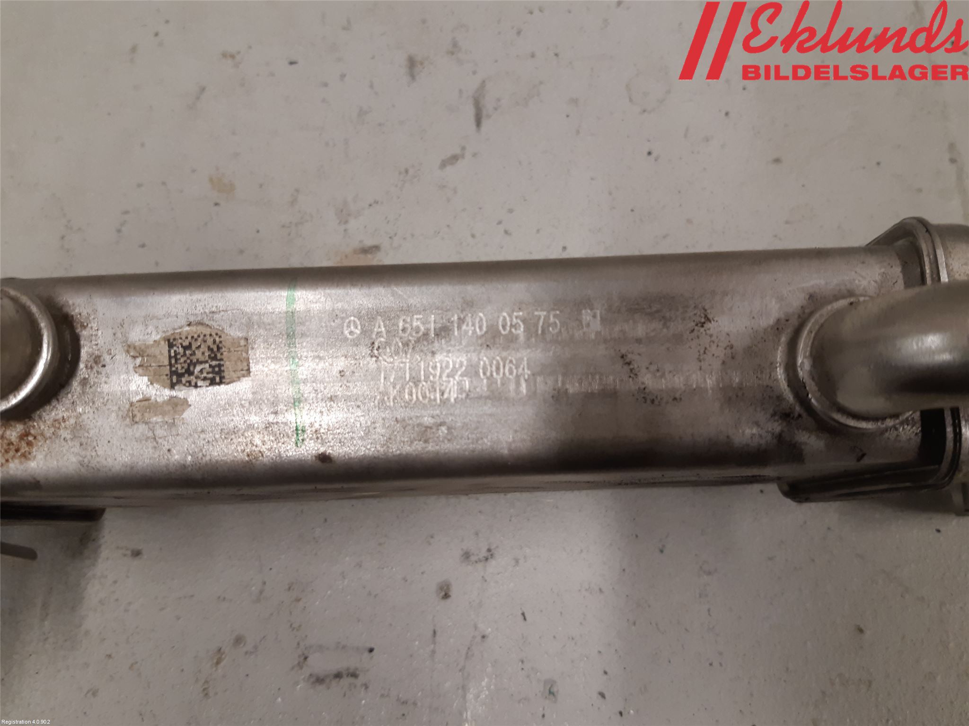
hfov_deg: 67.3
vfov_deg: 53.1
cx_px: 484
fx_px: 728
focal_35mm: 26
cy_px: 363
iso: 100
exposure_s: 1/50
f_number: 1.7
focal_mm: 3.93
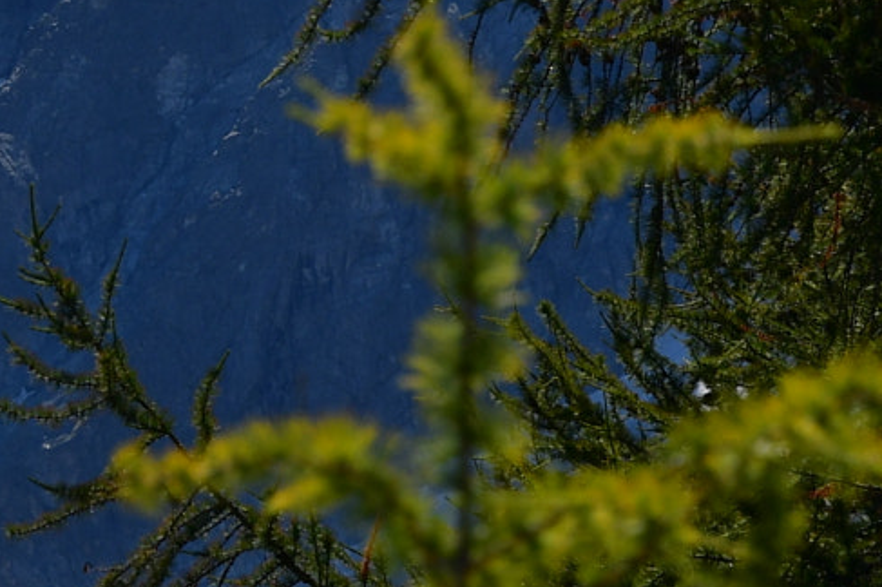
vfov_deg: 2.7
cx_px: -277
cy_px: -120
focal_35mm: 505
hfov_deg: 4.1
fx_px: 12364
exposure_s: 1/250
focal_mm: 80
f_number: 5.6
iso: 100
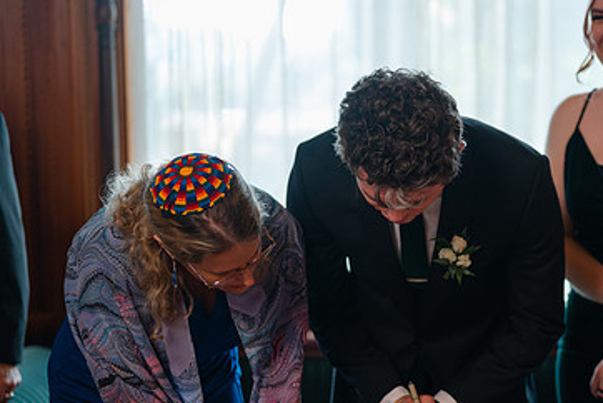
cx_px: 415
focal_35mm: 80
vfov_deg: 17.0
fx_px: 1341
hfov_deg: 25.2
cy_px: 297
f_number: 1.8
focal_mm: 50
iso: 160
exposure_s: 1/125
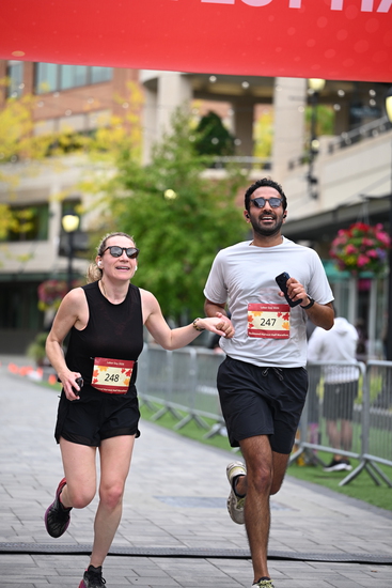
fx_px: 1877
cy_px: 294
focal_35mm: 115
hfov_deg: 11.9
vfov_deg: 17.8
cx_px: 196
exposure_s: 1/2000
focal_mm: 115
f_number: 2.8
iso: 640
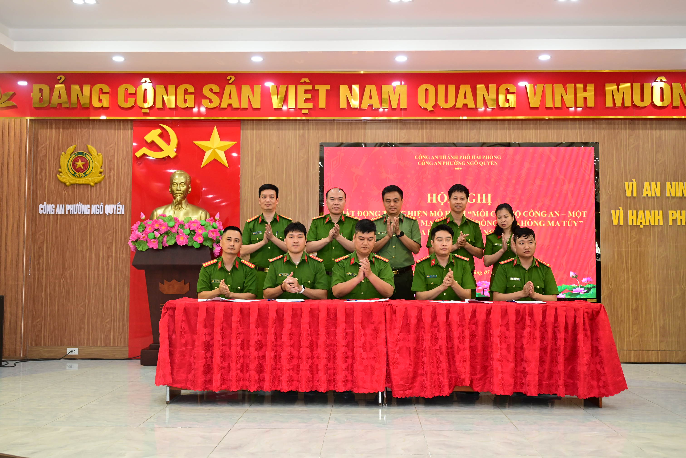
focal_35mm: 38
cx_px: 343
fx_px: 724
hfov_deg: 50.7
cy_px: 229
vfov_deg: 35.1
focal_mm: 38
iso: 2000
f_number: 4
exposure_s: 1/160
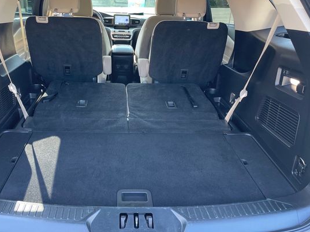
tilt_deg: -18.5
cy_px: 94
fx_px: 278
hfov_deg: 58.0
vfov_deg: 45.2
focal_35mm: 31
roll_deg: +1.6
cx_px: 130
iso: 100
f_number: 1.6
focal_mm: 4.2
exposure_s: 1/121
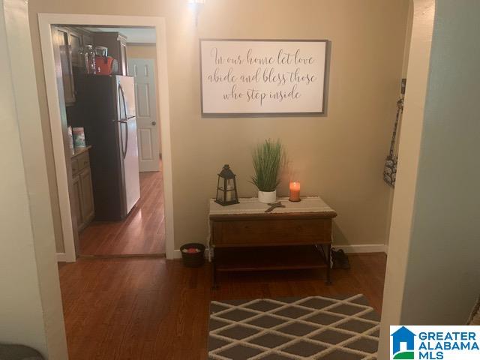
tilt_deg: -14.3
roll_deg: -1.8
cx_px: 240
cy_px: 180
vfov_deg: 53.1
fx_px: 361
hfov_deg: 67.3
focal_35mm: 26
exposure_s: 1/30
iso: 500
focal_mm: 4.25
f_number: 1.8
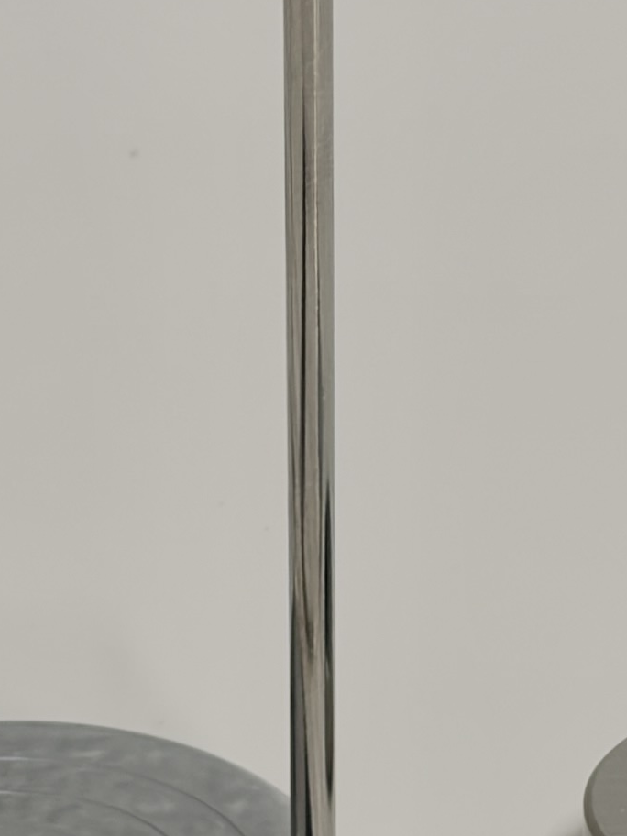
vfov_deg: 8.5
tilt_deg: -31.4
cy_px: 896
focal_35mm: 230
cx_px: 377
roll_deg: +0.2
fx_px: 5555
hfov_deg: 6.5
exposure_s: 1/50
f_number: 1.6
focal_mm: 5.96
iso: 64
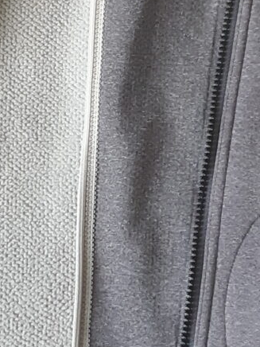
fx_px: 1222
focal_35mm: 122
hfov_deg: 12.1
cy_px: 59
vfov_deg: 16.0
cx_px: 20
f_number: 1.7
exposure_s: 1/50
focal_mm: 3.93
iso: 160
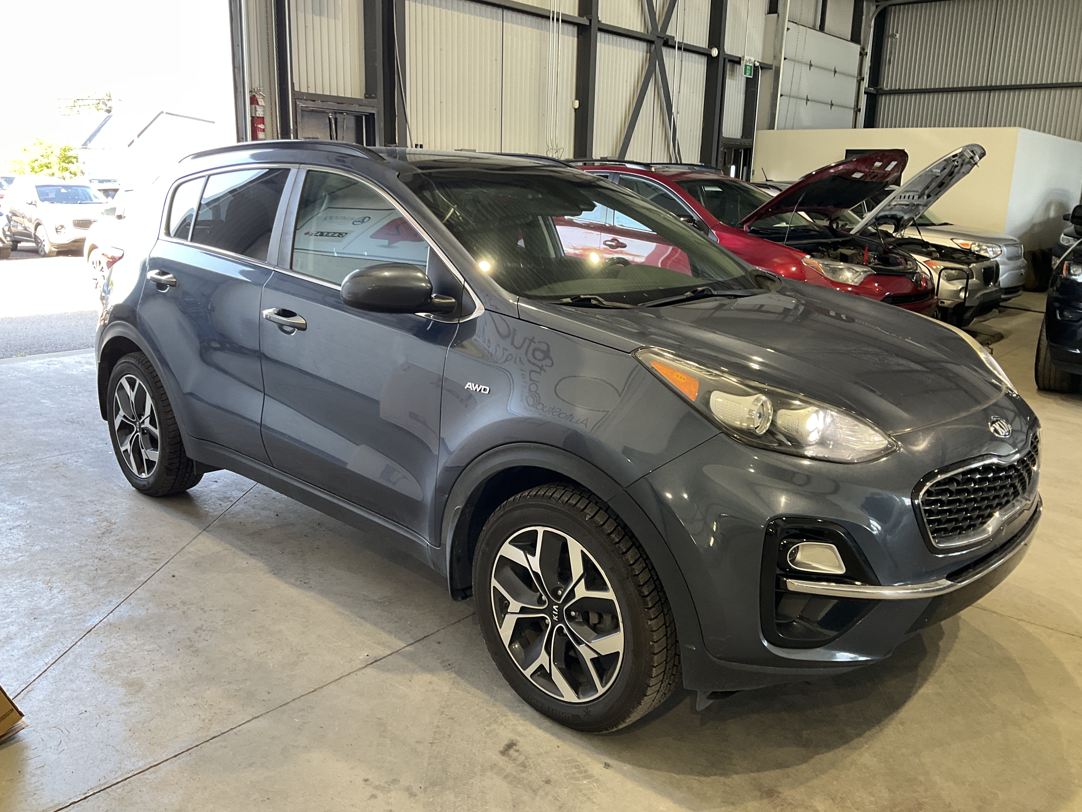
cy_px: 406
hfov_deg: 61.7
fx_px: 906
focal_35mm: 29
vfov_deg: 48.2
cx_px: 541
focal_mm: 3
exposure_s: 1/60
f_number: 1.8
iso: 64
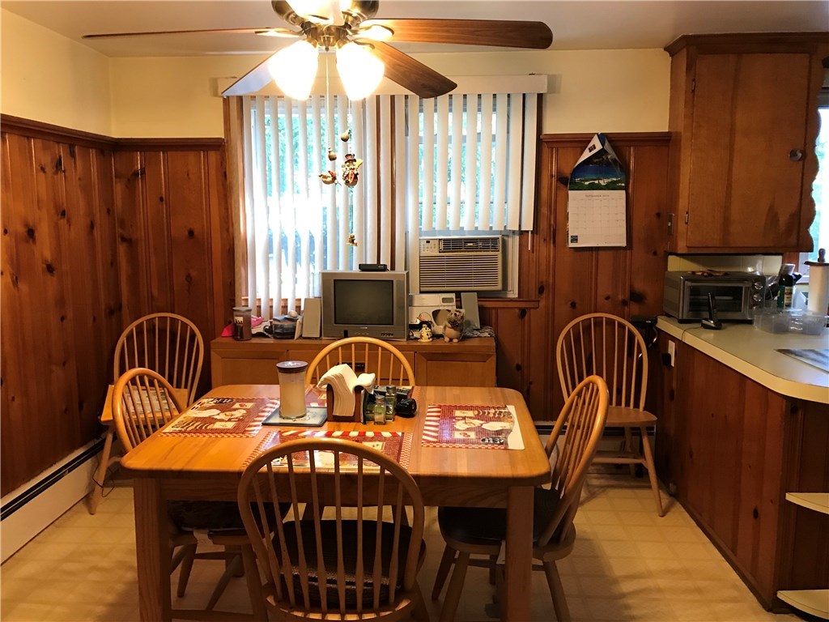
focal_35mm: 28
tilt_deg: -8.6
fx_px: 671
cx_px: 414
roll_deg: +0.2
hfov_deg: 63.4
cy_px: 311
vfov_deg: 49.7
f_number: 1.8
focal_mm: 3.99
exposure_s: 1/15
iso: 50
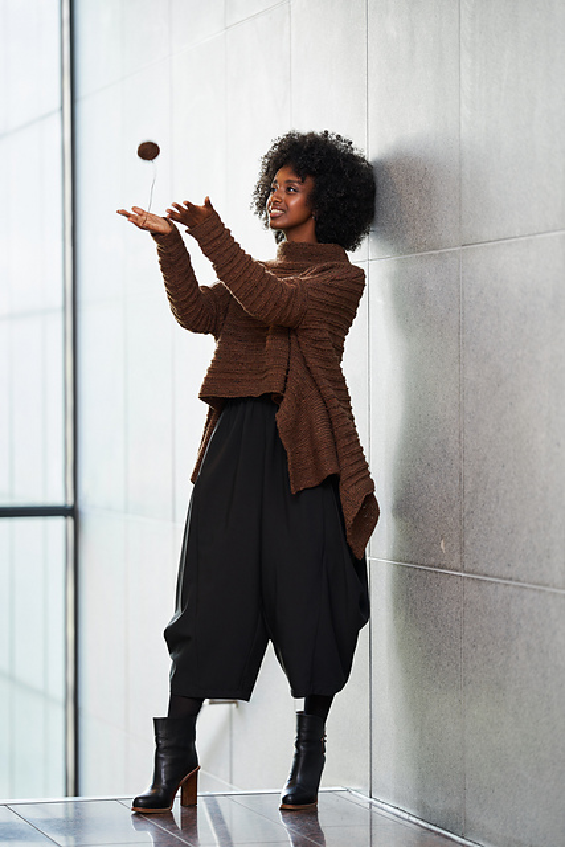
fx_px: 3176
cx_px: 282
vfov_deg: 15.2
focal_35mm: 135
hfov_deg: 10.2
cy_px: 424
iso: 200
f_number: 2
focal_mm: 135
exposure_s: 1/160
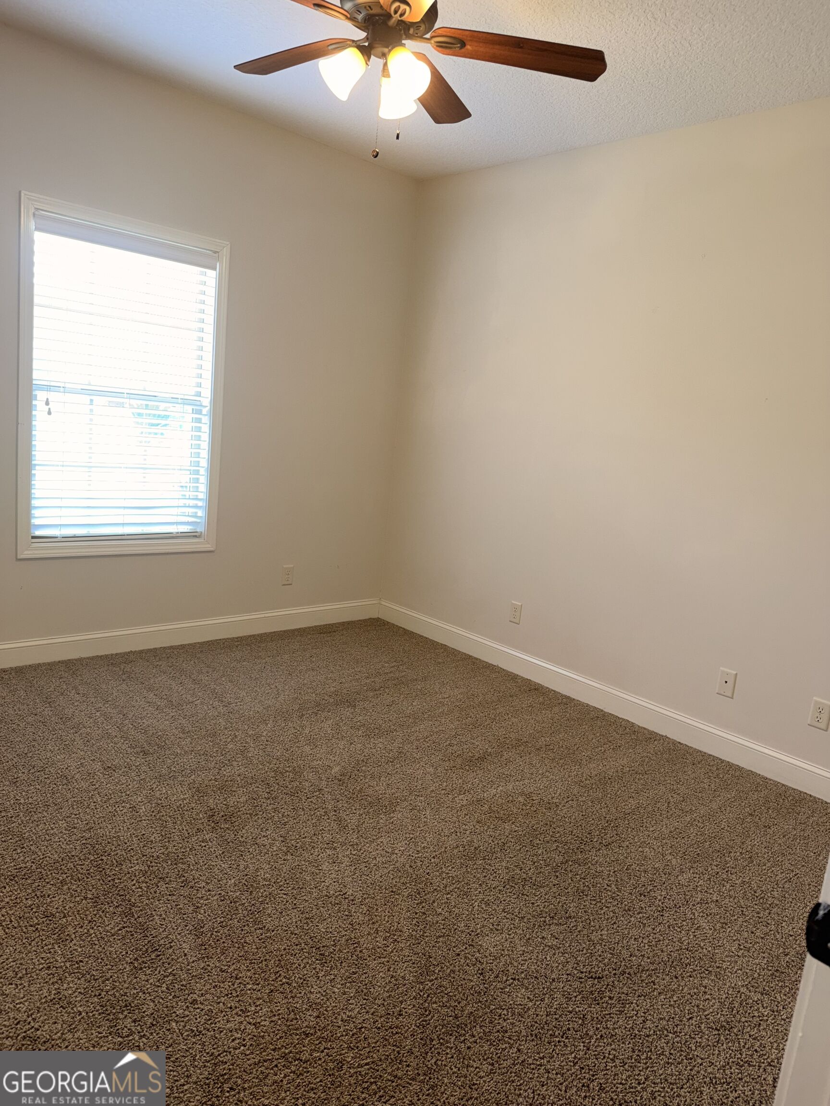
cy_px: 553
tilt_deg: -11.1
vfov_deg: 71.6
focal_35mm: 24
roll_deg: -6.7
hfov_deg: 56.8
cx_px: 415
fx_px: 767
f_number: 1.78
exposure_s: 1/39
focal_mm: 6.76
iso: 64
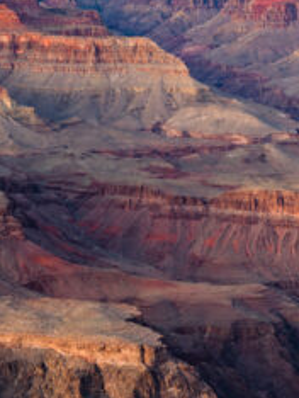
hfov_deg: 11.4
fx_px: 1494
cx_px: 163
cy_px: 90
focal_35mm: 130
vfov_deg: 15.1
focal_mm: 44
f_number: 16
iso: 64
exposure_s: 1/4
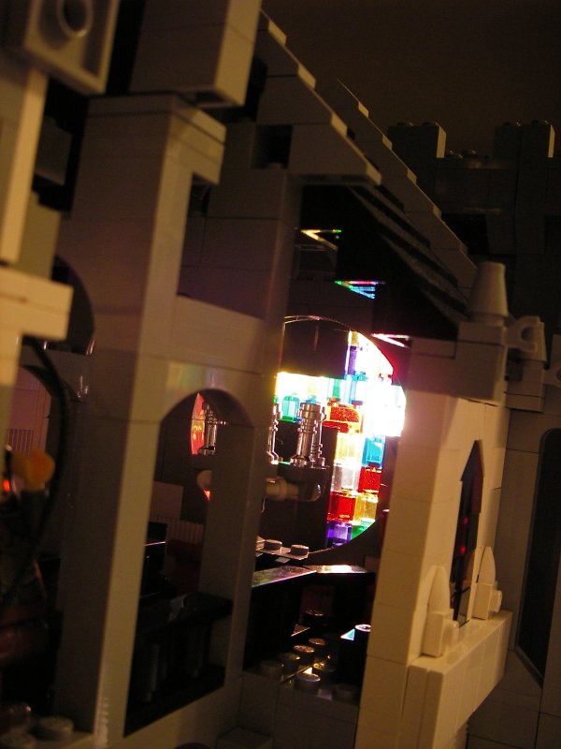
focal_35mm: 38
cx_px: 280
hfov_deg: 37.7
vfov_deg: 49.0
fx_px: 821
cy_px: 374
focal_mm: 6.3
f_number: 3.3
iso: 100
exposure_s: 1/13
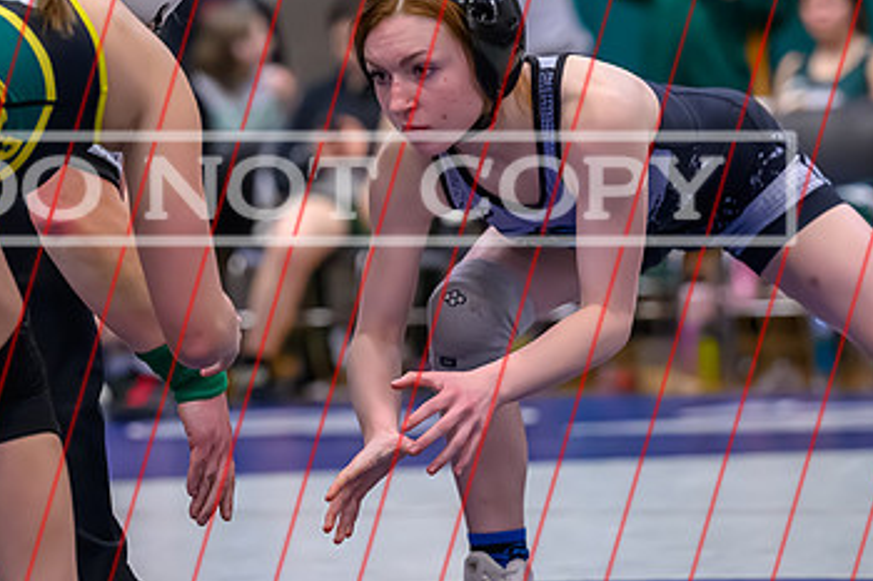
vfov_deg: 6.9
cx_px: 332
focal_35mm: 199
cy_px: 206
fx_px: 4823
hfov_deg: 10.3
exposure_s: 1/640
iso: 10000
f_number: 3.2
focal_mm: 120
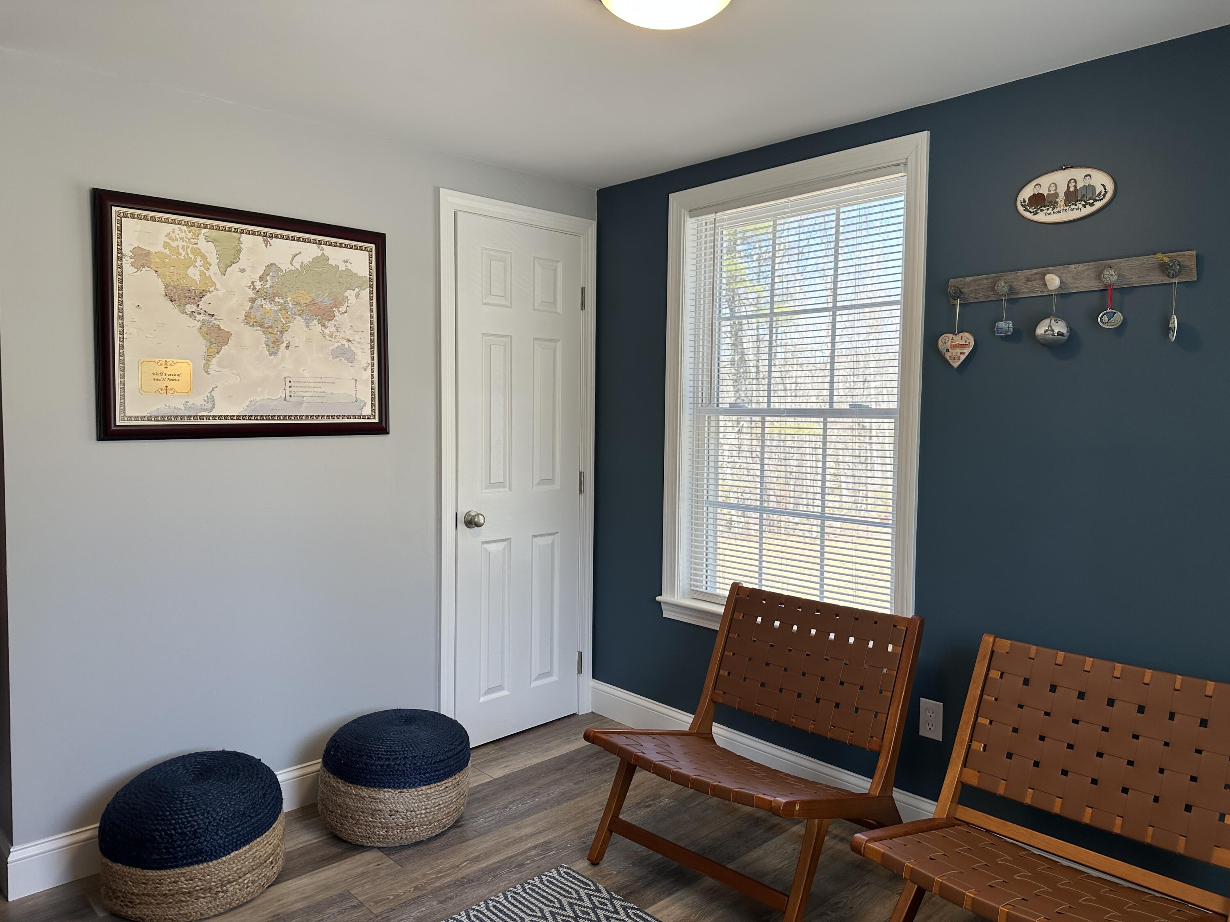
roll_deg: -1.0
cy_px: 461
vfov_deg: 56.8
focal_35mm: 24
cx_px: 615
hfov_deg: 71.6
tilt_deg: -3.9
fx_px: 853
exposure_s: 1/154
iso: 100
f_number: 1.78
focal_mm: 6.86
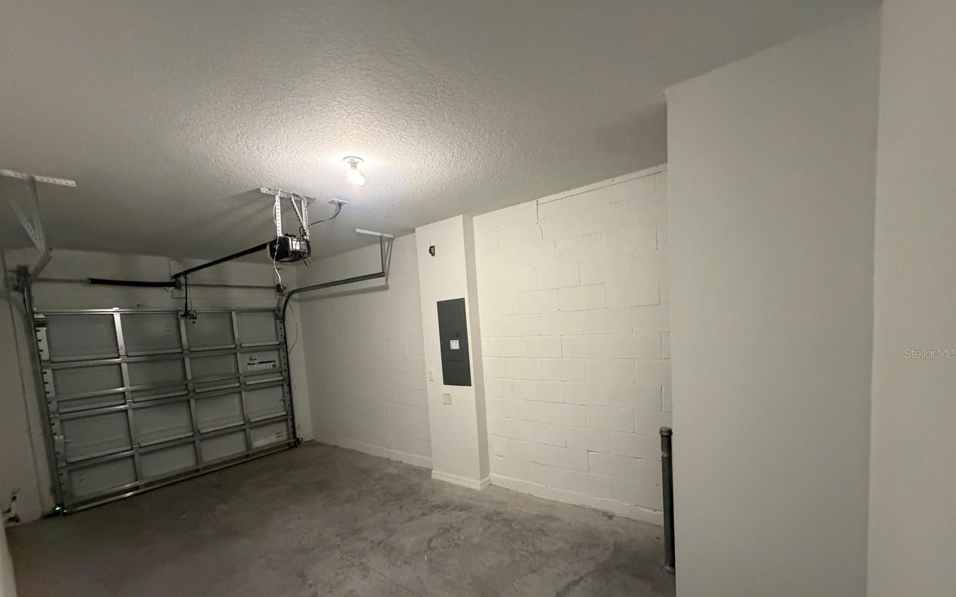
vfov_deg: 74.1
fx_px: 391
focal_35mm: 15
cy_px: 353
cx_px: 478
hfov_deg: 101.5
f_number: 2.2
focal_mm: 2.22
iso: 800
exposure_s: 1/60
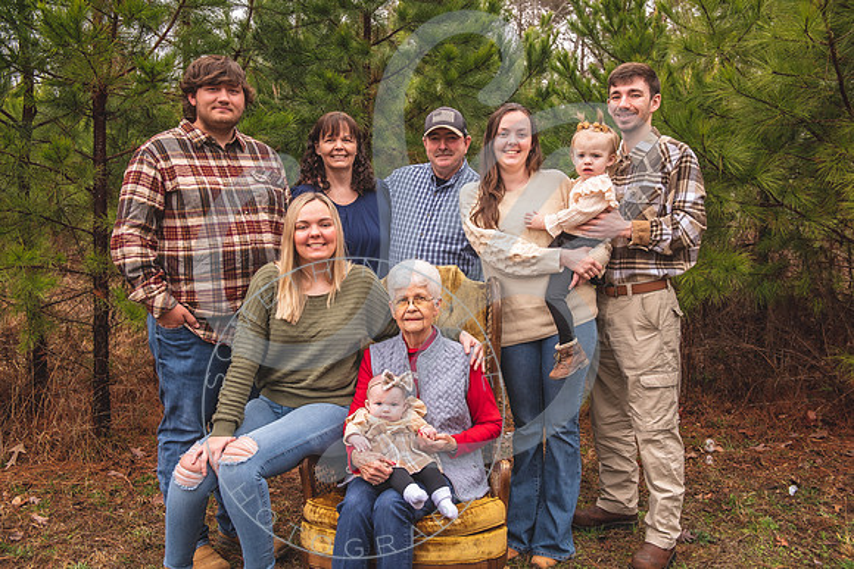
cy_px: 284
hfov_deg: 55.8
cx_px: 427
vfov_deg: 38.9
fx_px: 807
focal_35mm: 34
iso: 200
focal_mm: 34
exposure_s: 1/160
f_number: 5.6
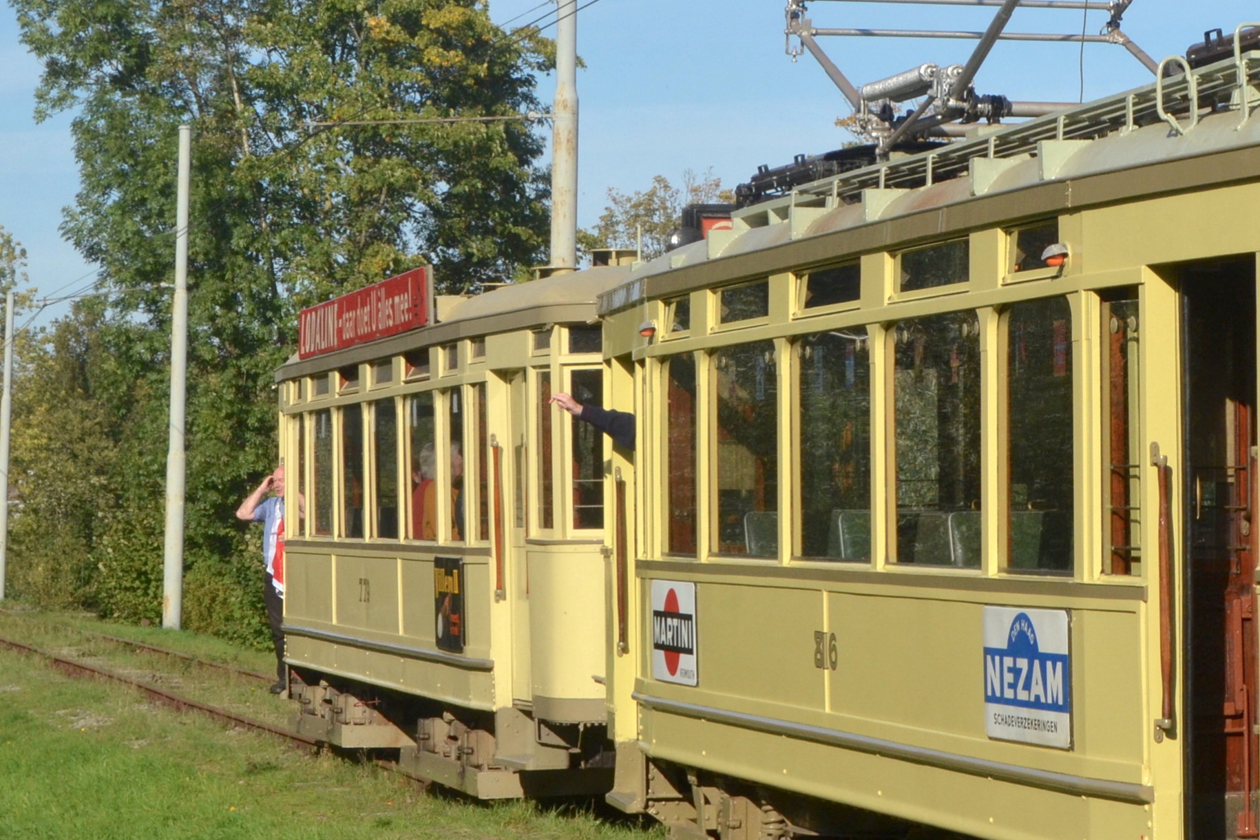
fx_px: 4445
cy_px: 334
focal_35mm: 127
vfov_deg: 10.8
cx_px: 1091
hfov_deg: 16.0
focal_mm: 42
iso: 800
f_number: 16
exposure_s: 1/1000
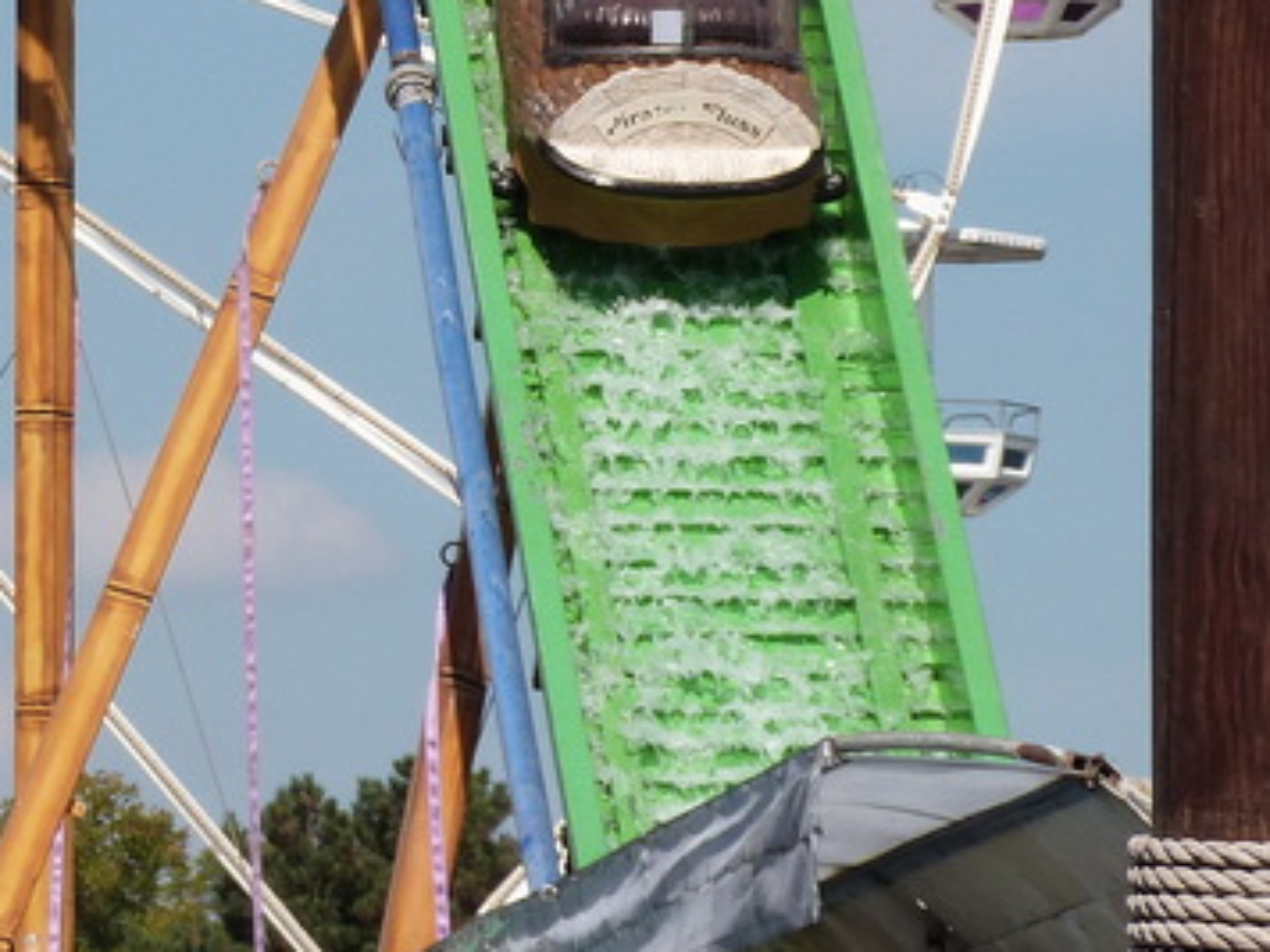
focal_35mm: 371
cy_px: -128
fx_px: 13611
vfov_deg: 4.0
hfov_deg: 5.3
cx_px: -471
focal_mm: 23.8
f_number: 5.6
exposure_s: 1/640
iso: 100
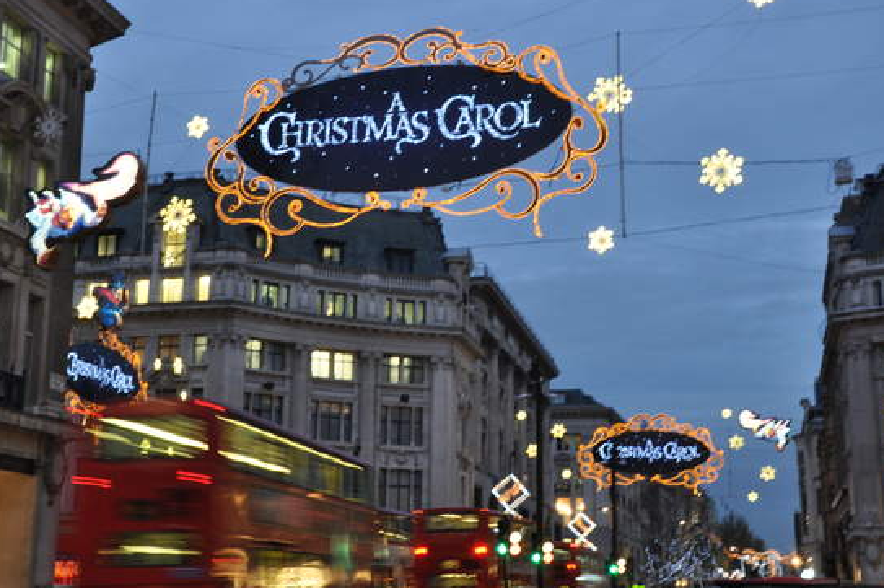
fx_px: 1300
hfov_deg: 37.5
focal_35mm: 53
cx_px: 384
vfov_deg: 25.5
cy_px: 297
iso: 640
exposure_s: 1/3
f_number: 14
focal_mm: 30
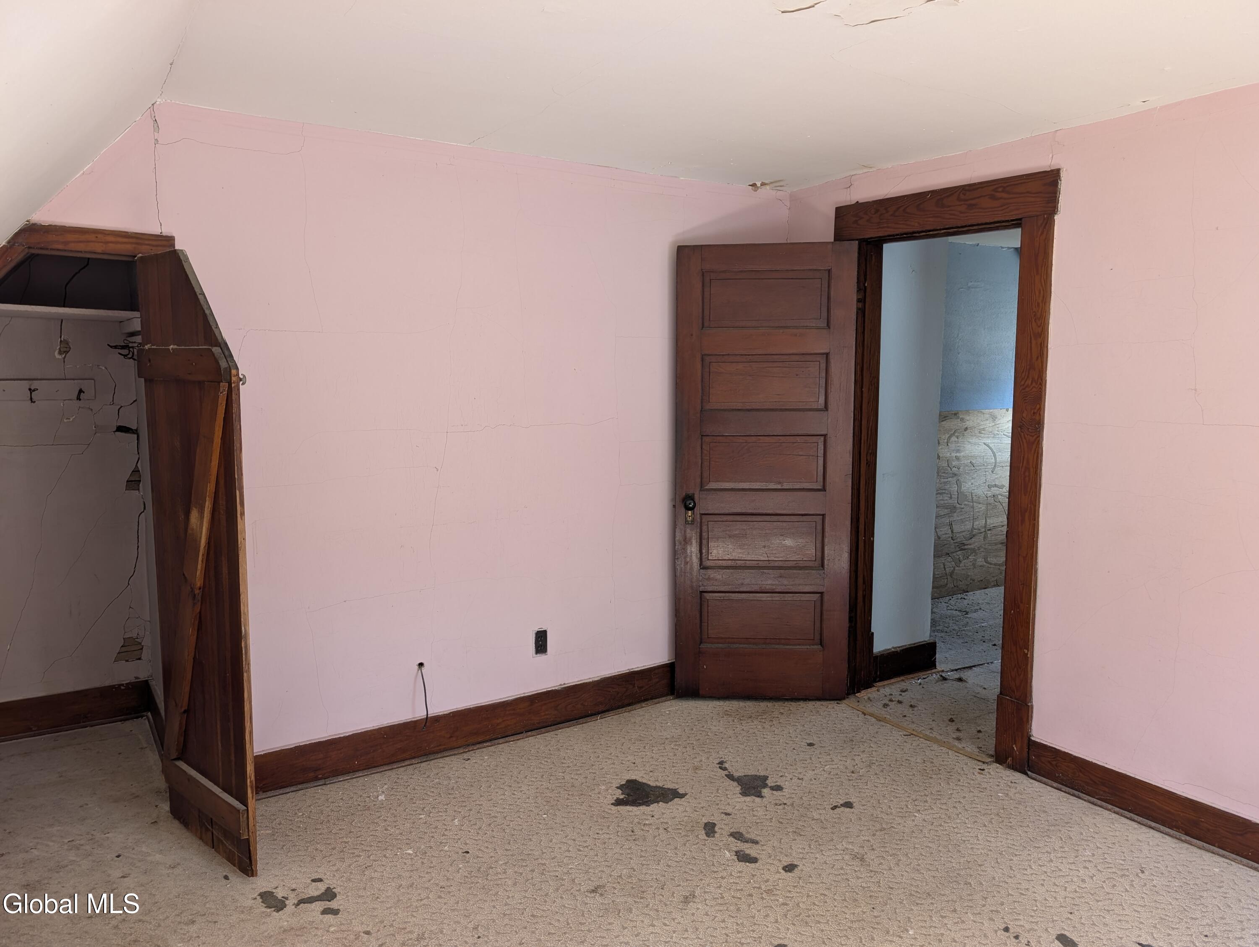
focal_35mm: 24
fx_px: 874
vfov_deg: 56.9
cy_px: 474
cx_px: 630
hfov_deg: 71.5
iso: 30
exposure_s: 1/23.8
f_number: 1.68
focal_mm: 6.9
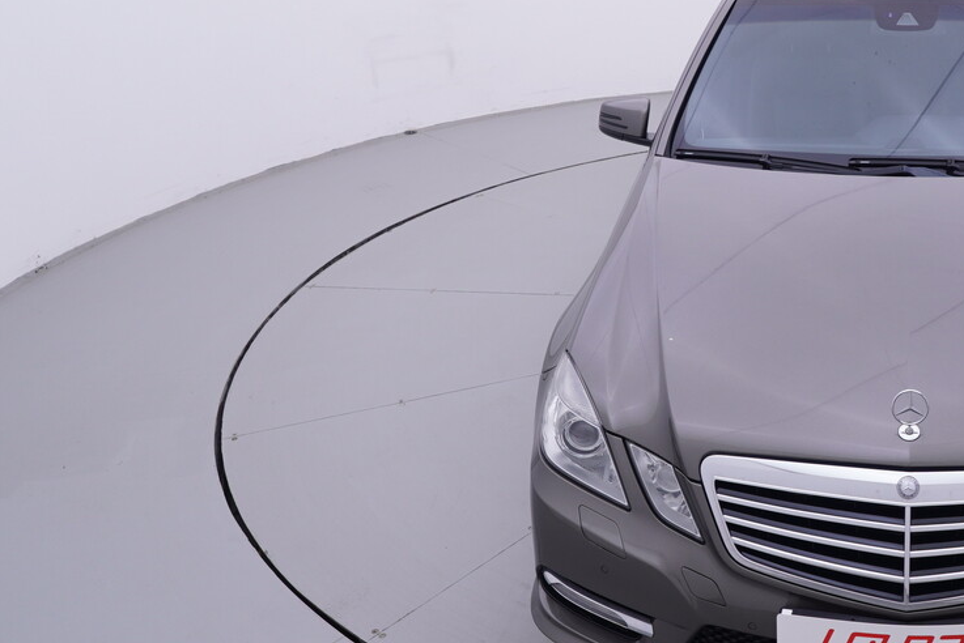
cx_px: 793
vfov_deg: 30.2
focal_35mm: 44
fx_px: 1178
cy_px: 195
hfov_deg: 42.2
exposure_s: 1/80
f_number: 5
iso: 200
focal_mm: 15
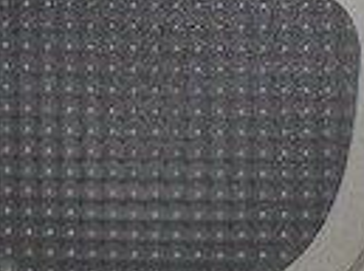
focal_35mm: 204
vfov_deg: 7.1
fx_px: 2139
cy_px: -167
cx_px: 310
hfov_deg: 9.7
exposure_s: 1/30
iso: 80
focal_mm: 6.72
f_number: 5.5
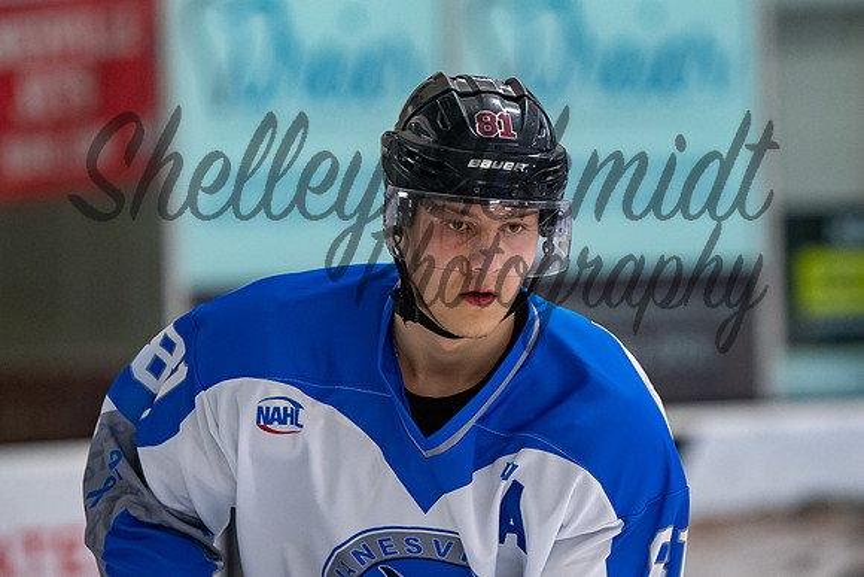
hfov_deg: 5.5
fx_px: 8940
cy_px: 231
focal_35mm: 372
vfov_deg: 3.7
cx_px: 544
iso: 2000
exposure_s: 1/800
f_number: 3.2
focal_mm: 195
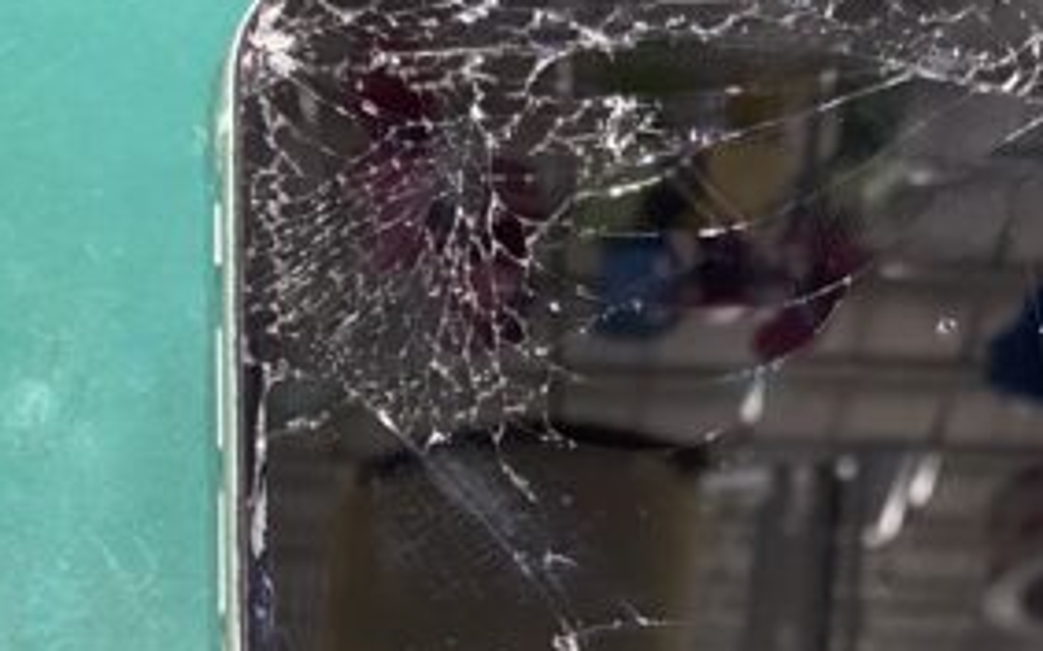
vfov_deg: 14.2
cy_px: 871
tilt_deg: -78.0
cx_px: 762
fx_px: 2500
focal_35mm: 88
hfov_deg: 23.4
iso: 160
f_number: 1.8
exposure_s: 1/50
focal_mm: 4.25
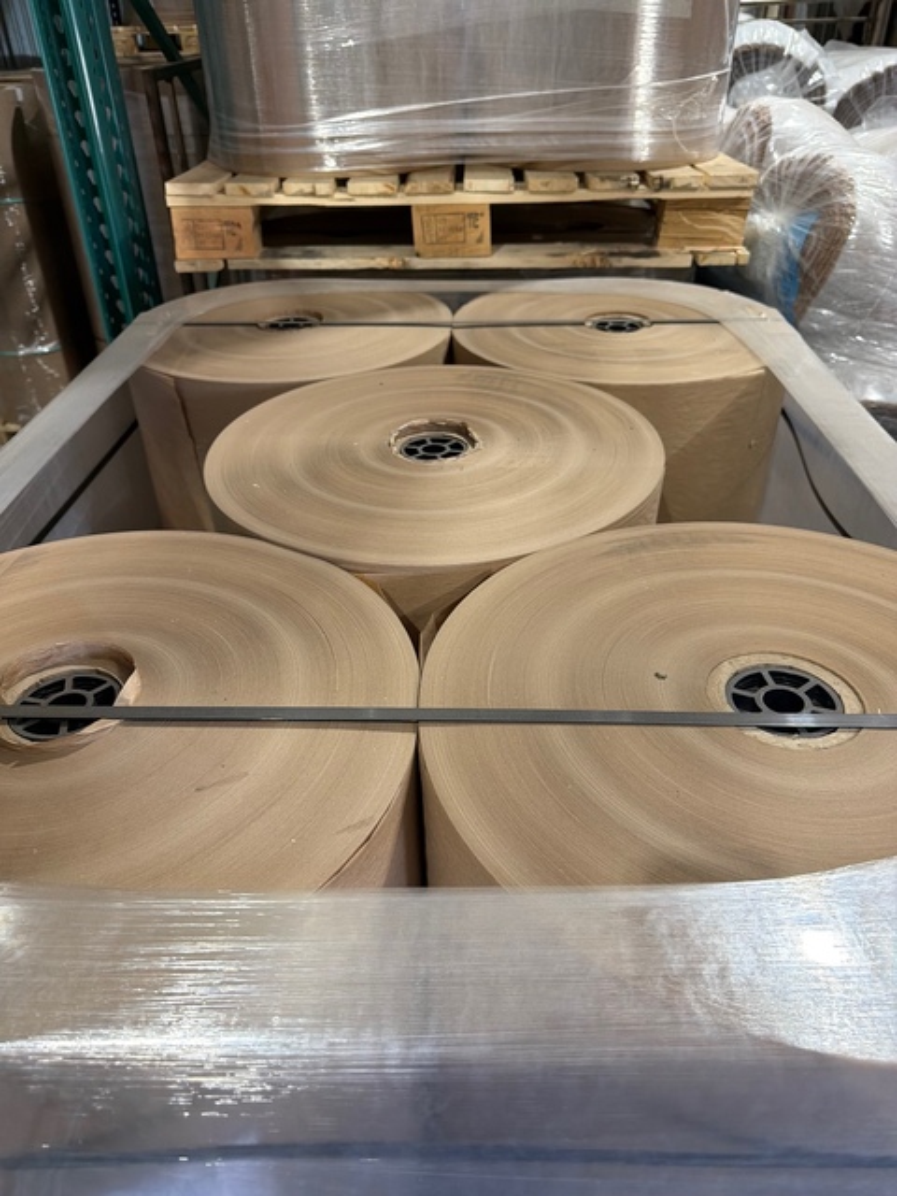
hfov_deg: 56.8
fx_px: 829
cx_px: 448
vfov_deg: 71.6
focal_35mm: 24
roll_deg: +1.2
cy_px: 598
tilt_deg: -34.2
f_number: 1.78
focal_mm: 6.76
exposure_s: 1/69
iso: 200
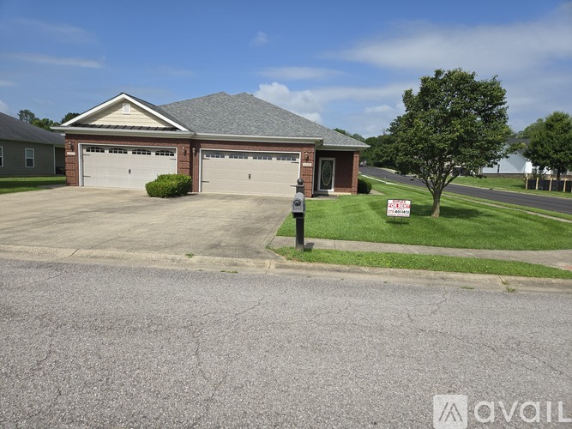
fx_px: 380
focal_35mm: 23
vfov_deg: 58.9
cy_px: 214
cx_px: 286
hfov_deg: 73.9
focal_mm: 5.4
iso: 25
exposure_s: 1/2657
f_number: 1.8
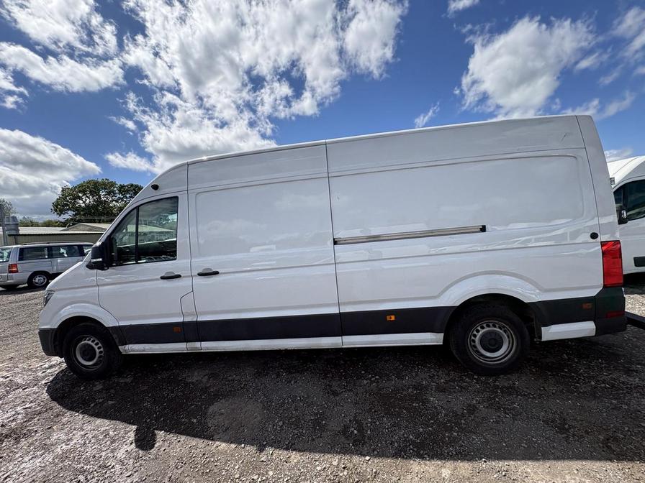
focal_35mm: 14
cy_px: 242
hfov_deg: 102.1
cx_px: 322
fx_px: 261
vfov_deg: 85.7
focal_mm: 2.22
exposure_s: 1/1880
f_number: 2.2
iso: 50
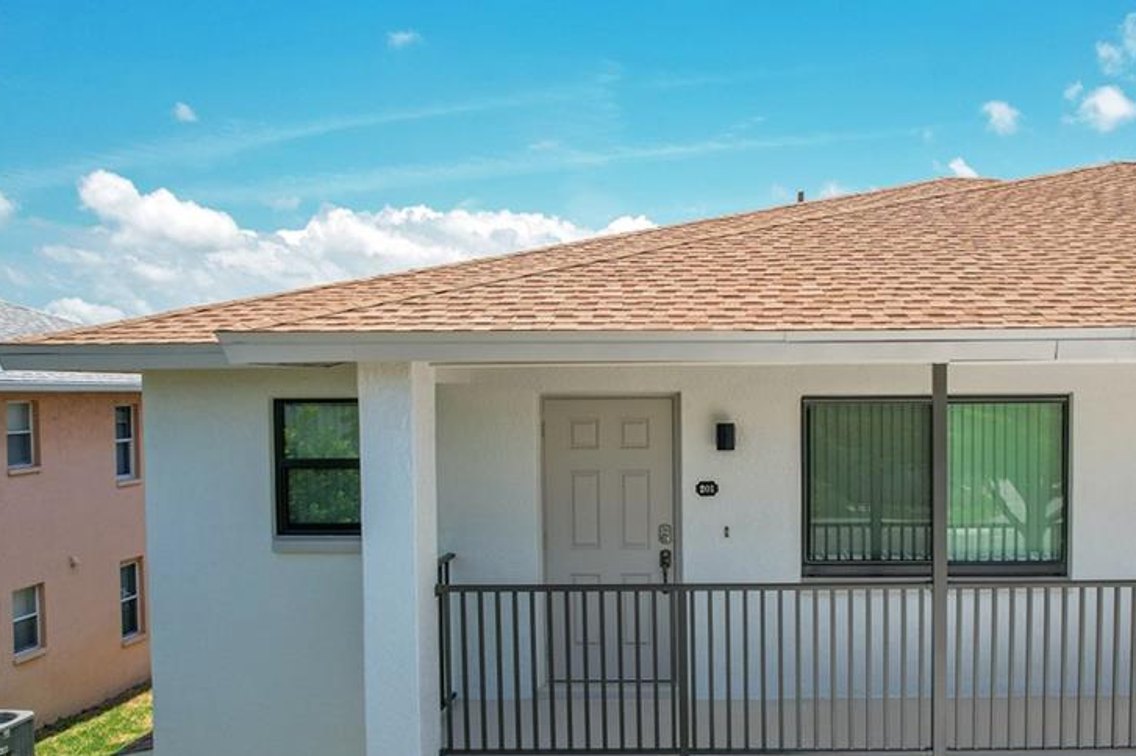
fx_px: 978
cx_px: 708
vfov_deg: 42.2
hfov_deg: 59.6
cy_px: 433
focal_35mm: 31
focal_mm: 8.38
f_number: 2.8
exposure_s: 1/1500
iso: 100
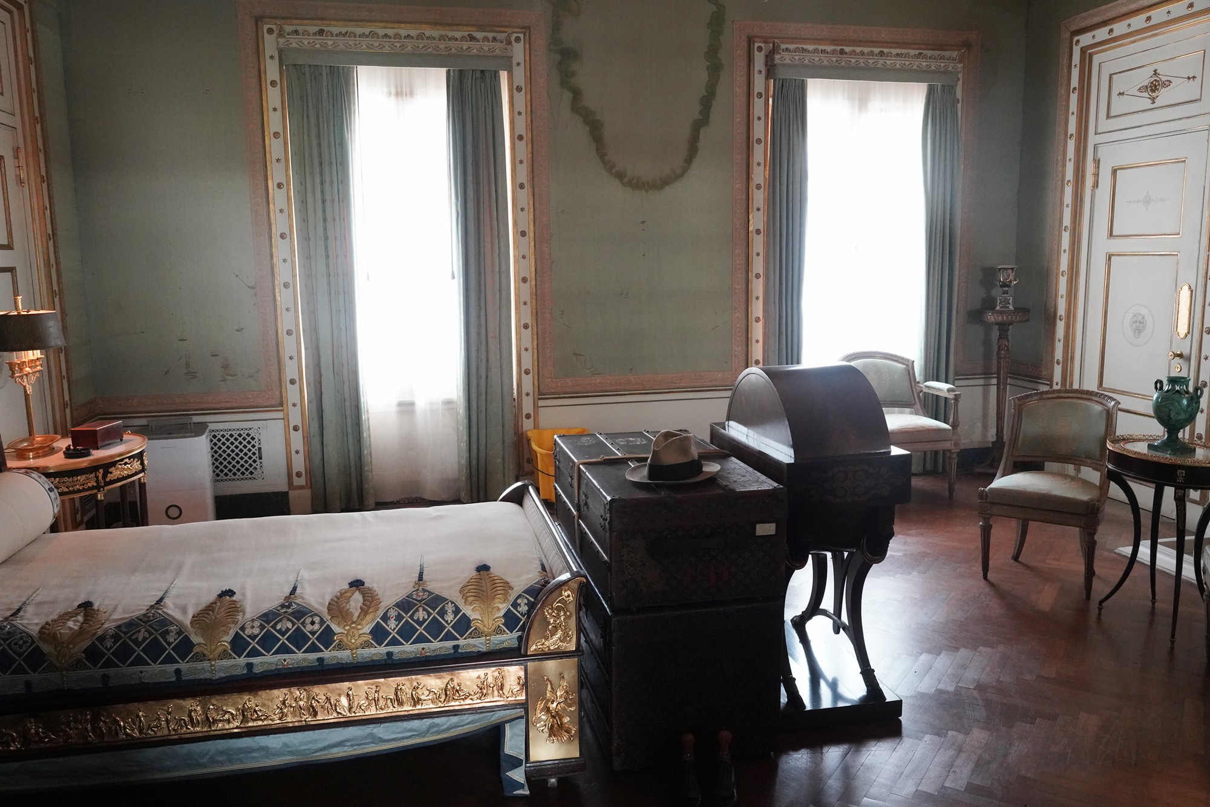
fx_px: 941
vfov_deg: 46.4
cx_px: 605
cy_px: 404
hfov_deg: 65.5
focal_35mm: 28
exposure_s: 1/80
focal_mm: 28
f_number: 10
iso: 8000
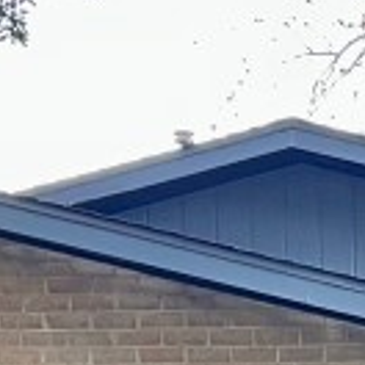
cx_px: 437
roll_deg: -0.5
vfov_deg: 8.9
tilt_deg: -6.6
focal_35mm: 178
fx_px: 2123
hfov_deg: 9.7
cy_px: 871
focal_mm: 5.7
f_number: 1.5
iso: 250
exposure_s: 1/60
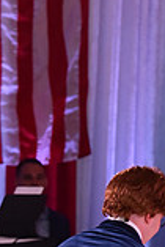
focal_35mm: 666
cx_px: 35
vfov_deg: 3.1
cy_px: 373
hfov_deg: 2.1
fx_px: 4568
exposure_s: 1/320
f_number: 6.3
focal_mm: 180
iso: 2500
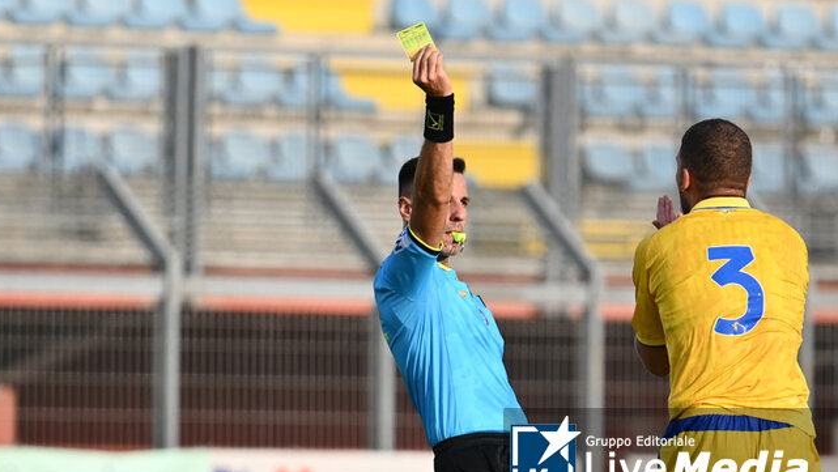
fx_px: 14870
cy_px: 443
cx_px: 631
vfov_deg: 1.8
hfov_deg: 3.2
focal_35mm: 669
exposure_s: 1/2000
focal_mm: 400
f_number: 4.5
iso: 360
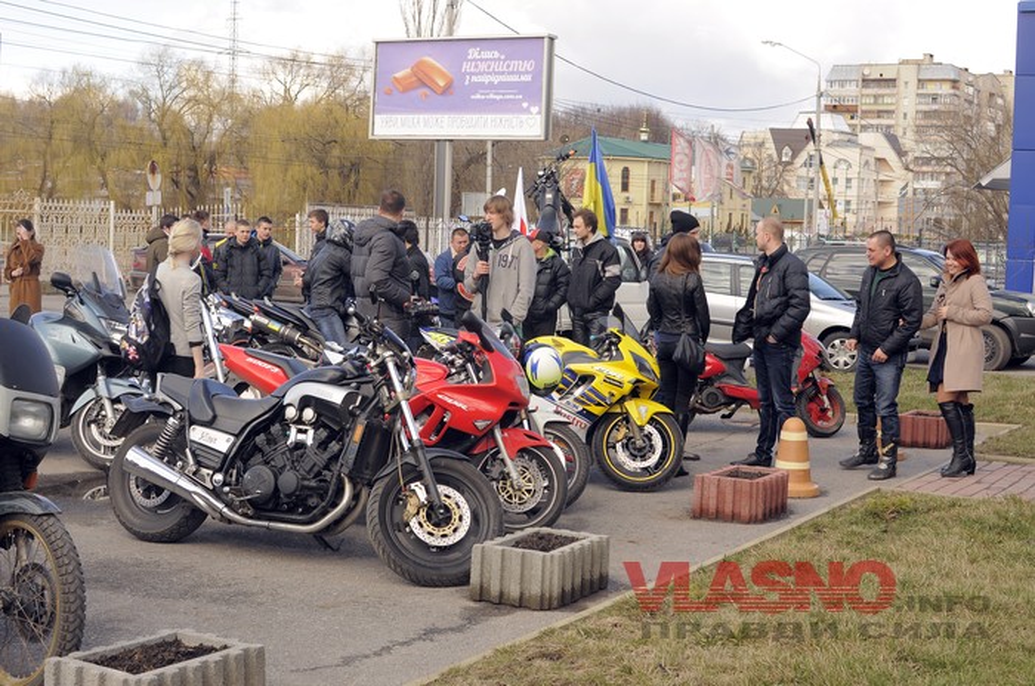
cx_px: 518
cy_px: 343
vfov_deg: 25.7
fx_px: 1507
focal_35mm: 52
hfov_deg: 37.9
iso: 200
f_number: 8
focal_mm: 35
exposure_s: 1/250
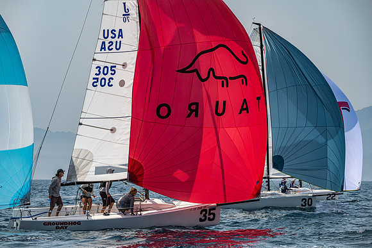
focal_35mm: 183
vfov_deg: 7.5
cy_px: 124
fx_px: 1888
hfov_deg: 11.3
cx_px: 181
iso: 125
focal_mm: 175
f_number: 6.3
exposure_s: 1/1250
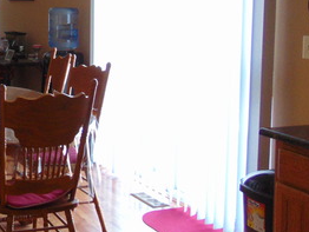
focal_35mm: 61
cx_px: -65
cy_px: 51
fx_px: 545
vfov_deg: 23.7
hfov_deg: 27.7
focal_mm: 4.5
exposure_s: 1/30
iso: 200
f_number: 3
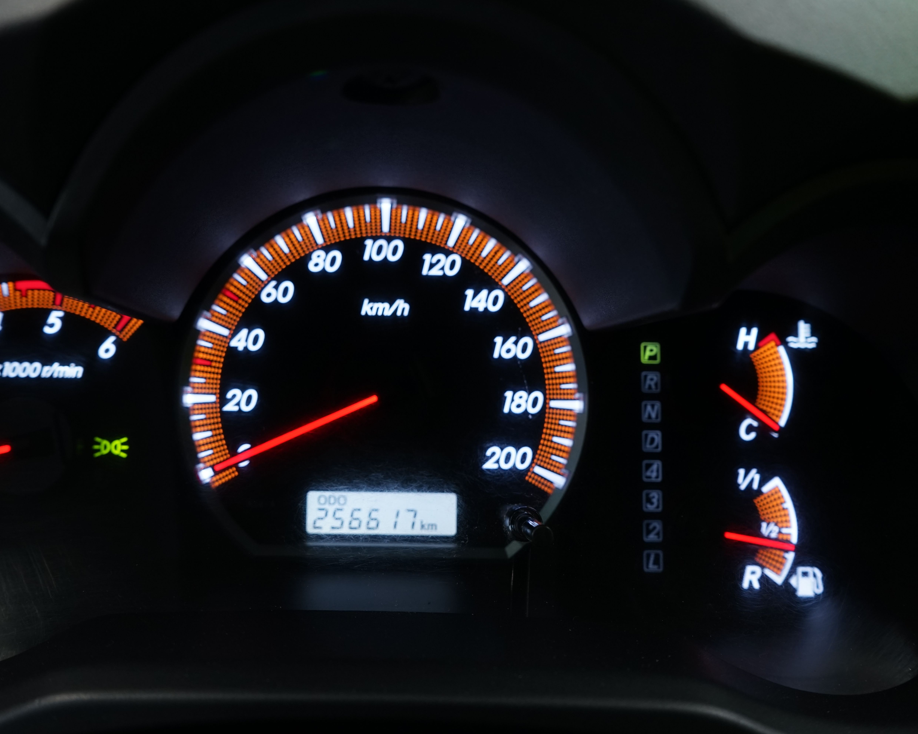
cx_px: 384
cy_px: 364
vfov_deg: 44.5
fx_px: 897
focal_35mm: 33
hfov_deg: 54.0
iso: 800
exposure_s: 1/30
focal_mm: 29
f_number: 5.6
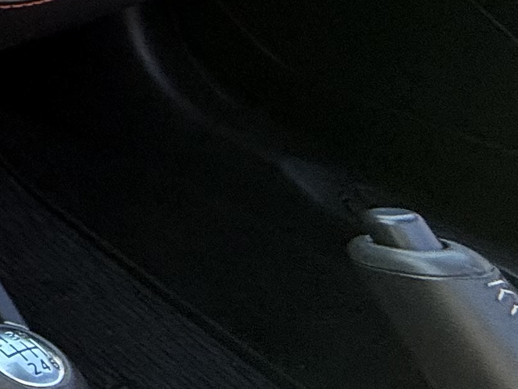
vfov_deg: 18.8
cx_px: -638
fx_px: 1048
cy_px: -174
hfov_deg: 16.5
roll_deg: +0.2
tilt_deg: -19.0
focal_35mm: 70
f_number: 2.2
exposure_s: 1/118
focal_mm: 2.22
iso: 64
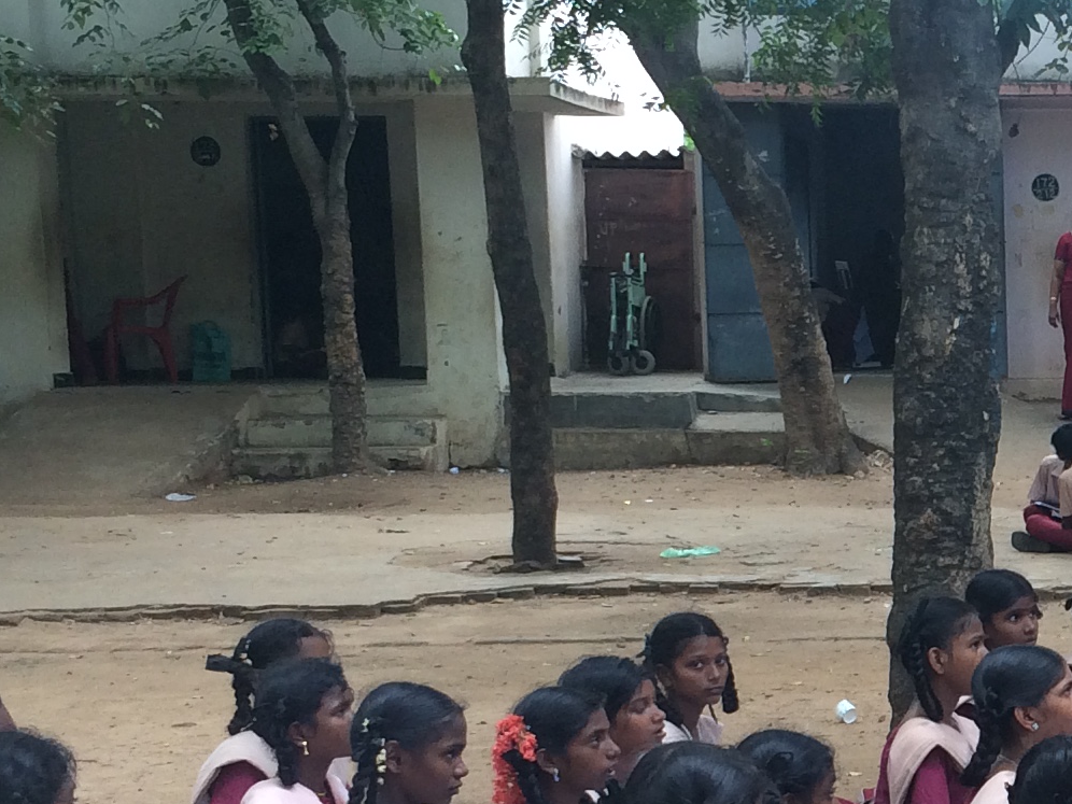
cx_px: 1325
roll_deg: +1.2
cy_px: 654
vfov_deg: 15.5
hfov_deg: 19.3
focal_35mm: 95
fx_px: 2942
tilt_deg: -8.2
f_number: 2.2
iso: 40
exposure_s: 1/60
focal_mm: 4.15
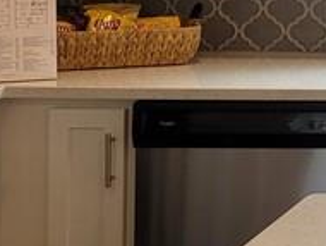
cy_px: -72
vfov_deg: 10.4
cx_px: 757
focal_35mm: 140
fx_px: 1320
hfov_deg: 11.8
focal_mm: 5.4
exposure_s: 1/120
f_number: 1.8
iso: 80
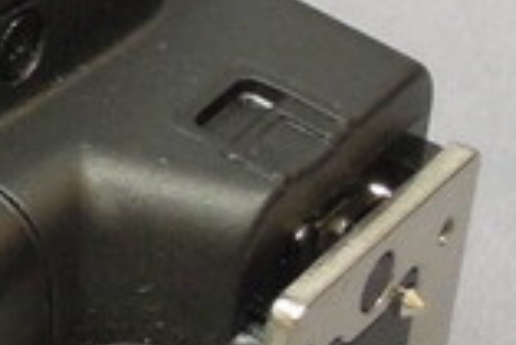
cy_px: -105
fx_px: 6255
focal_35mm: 436
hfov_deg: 4.5
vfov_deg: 3.2
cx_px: -1091
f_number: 4
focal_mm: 9.9
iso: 400
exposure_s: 1/20
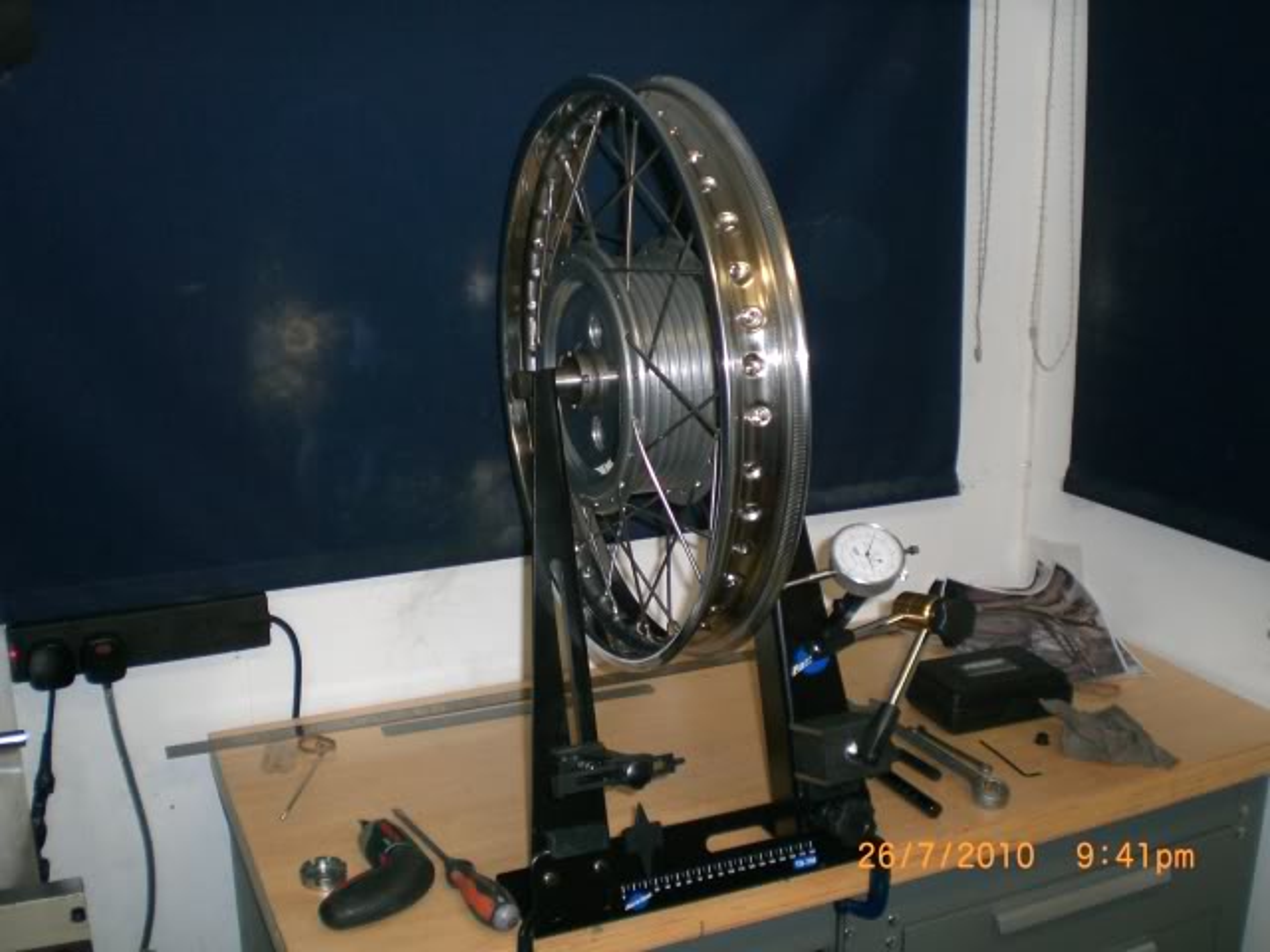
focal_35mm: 38
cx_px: 635
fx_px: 1394
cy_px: 476
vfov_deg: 37.7
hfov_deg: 49.0
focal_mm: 6.3
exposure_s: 1/60
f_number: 3.1
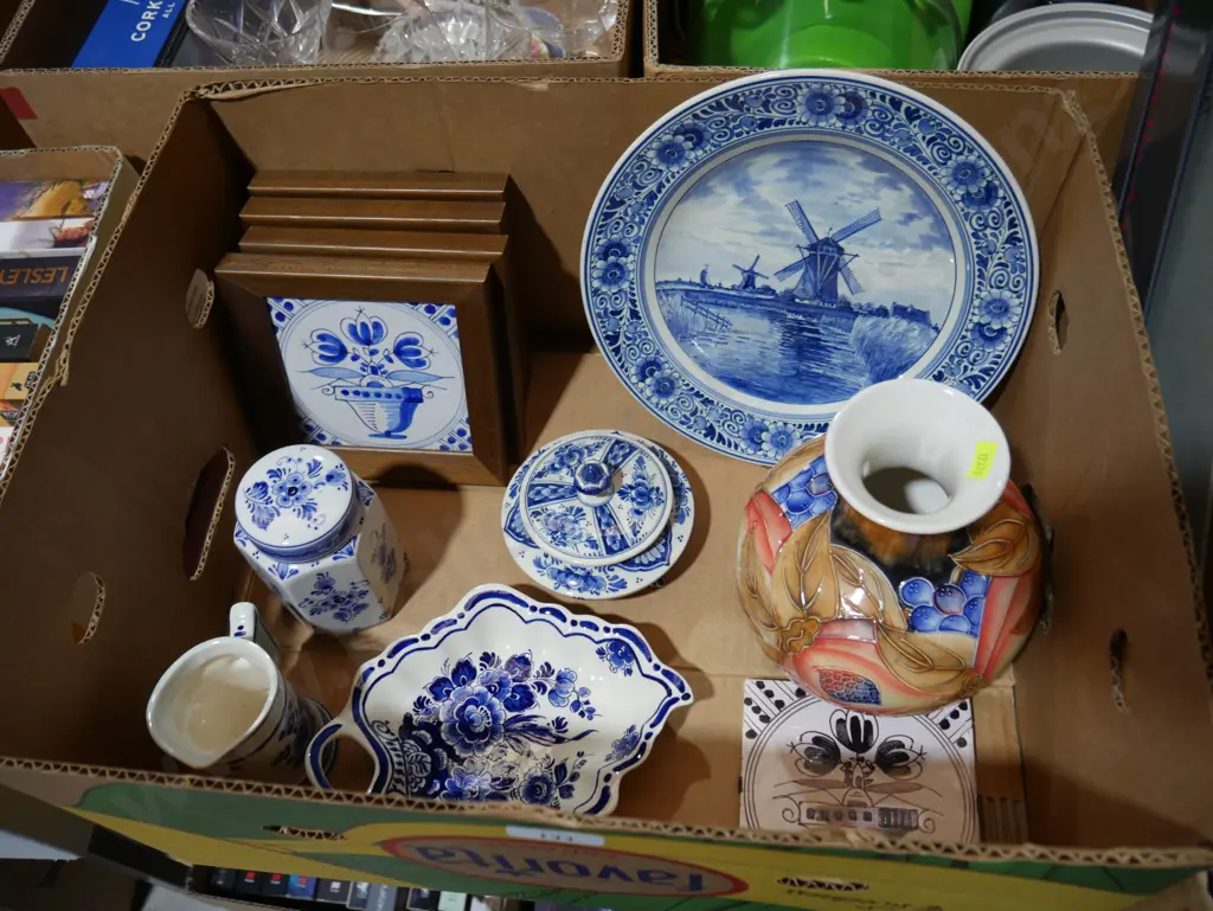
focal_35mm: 28
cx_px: 606
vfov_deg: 49.8
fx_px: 982
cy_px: 456
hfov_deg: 63.4
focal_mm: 14
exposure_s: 1/100
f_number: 3.5
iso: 200
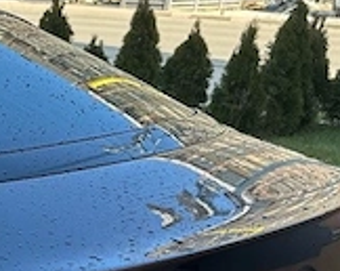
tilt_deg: -19.7
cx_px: -136
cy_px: 282
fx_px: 874
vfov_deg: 17.2
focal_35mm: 87
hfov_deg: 19.7
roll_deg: -1.3
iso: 80
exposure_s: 1/718
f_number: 1.78
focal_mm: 6.86
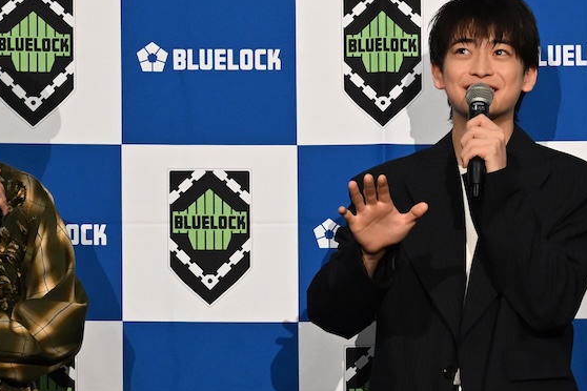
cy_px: 259
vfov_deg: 7.3
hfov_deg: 11.0
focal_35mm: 187
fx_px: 3049
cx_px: 430
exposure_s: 1/250
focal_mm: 58
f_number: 4.5
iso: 4000
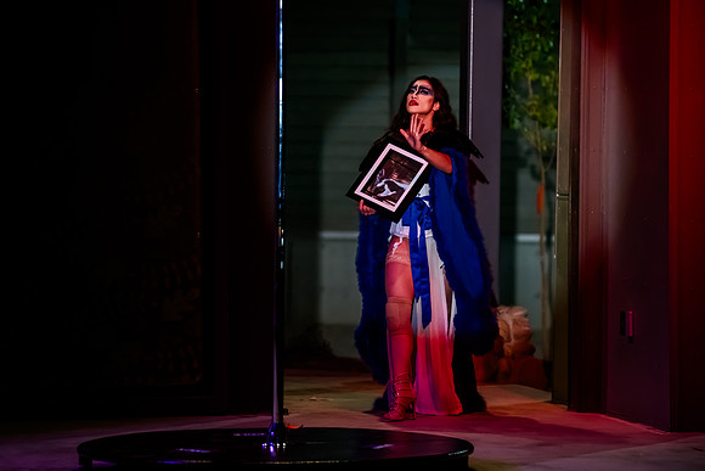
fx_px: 3785
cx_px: 384
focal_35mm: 193
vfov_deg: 7.1
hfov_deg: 10.6
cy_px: 190
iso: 2000
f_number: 2.8
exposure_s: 1/400
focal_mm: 160
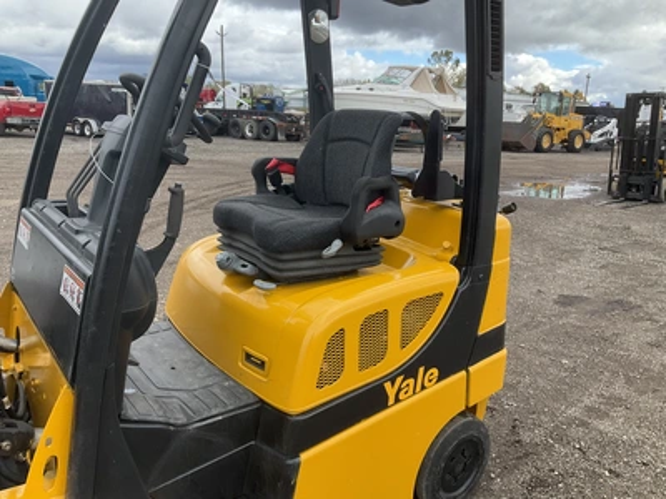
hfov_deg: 61.7
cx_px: 333
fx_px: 558
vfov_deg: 48.2
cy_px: 250
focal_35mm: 29
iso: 25
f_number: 1.8
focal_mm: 3
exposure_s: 1/358
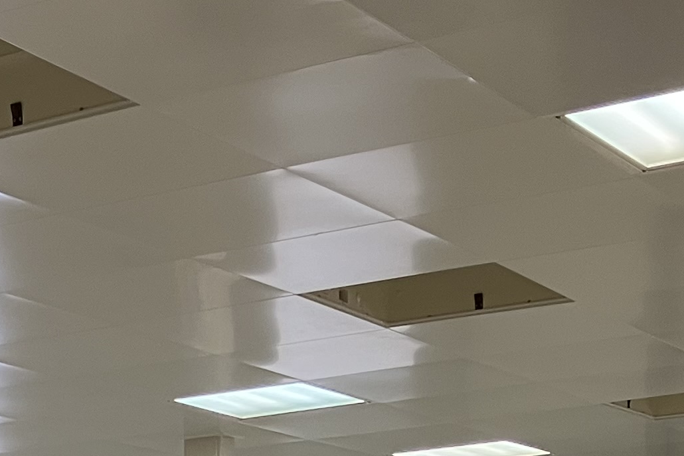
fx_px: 2166
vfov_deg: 11.0
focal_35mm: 114
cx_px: 48
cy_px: 907
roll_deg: +1.3
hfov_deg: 17.6
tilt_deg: -3.4
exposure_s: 1/50
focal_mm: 3.99
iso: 50
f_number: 1.8
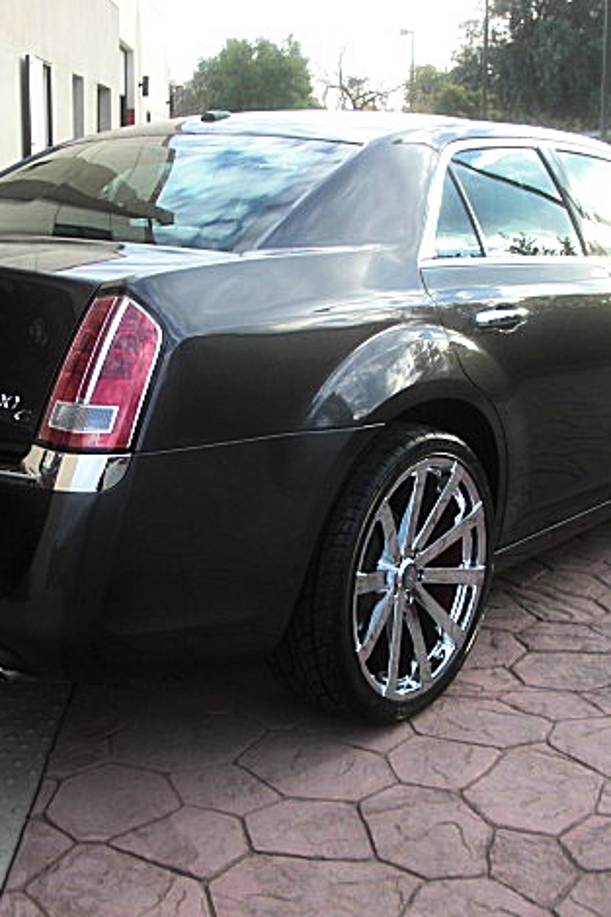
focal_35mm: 51
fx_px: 1299
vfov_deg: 38.9
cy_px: 464
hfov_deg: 26.4
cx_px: 260
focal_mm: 6.3
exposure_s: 1/100
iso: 50
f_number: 2.8
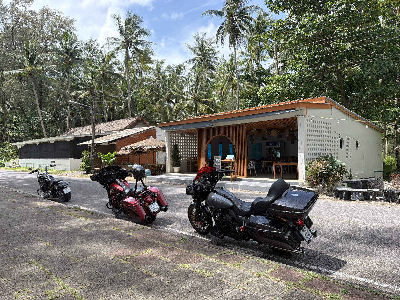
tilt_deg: +1.4
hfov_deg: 71.6
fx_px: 277
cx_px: 200
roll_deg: +0.7
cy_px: 150
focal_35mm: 24
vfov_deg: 56.8
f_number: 1.78
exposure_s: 1/3021
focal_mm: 6.76
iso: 100
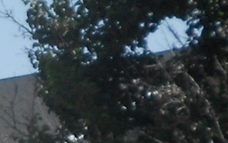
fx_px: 1455
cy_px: 424
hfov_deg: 7.5
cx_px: -521
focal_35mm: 234
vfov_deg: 5.3
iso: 80
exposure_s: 1/800
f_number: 3.6
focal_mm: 5.8
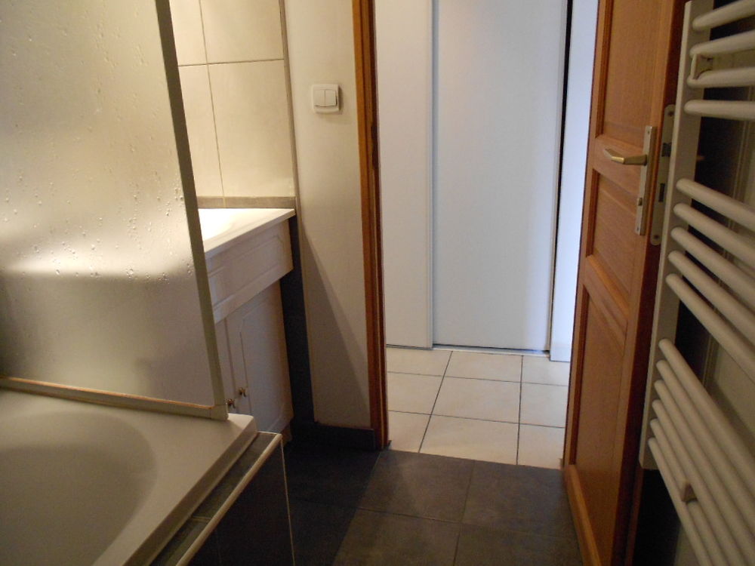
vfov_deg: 53.1
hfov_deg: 67.3
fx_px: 567
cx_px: 378
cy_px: 283
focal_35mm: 26
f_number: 3.2
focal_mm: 4.6
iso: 400
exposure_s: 1/40
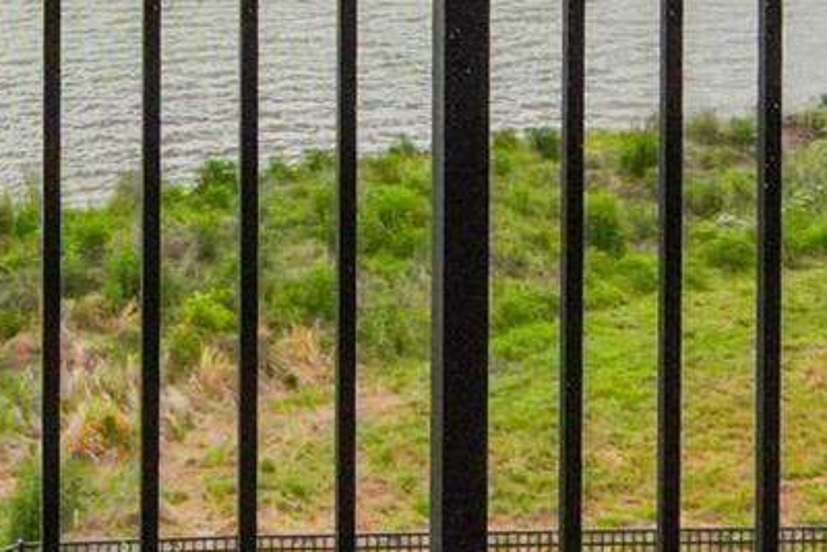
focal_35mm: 72
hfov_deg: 26.1
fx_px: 1655
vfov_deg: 16.8
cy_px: -325
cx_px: -64
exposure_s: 1/2000
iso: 2000
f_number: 8
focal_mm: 12
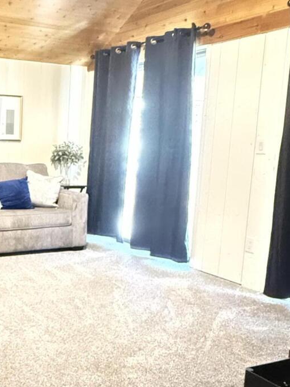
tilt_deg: -7.3
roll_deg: -2.4
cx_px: -5
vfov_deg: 45.8
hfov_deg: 32.2
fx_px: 458
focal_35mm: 41
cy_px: 203
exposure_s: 1/15
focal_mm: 2.22
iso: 3200
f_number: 2.2
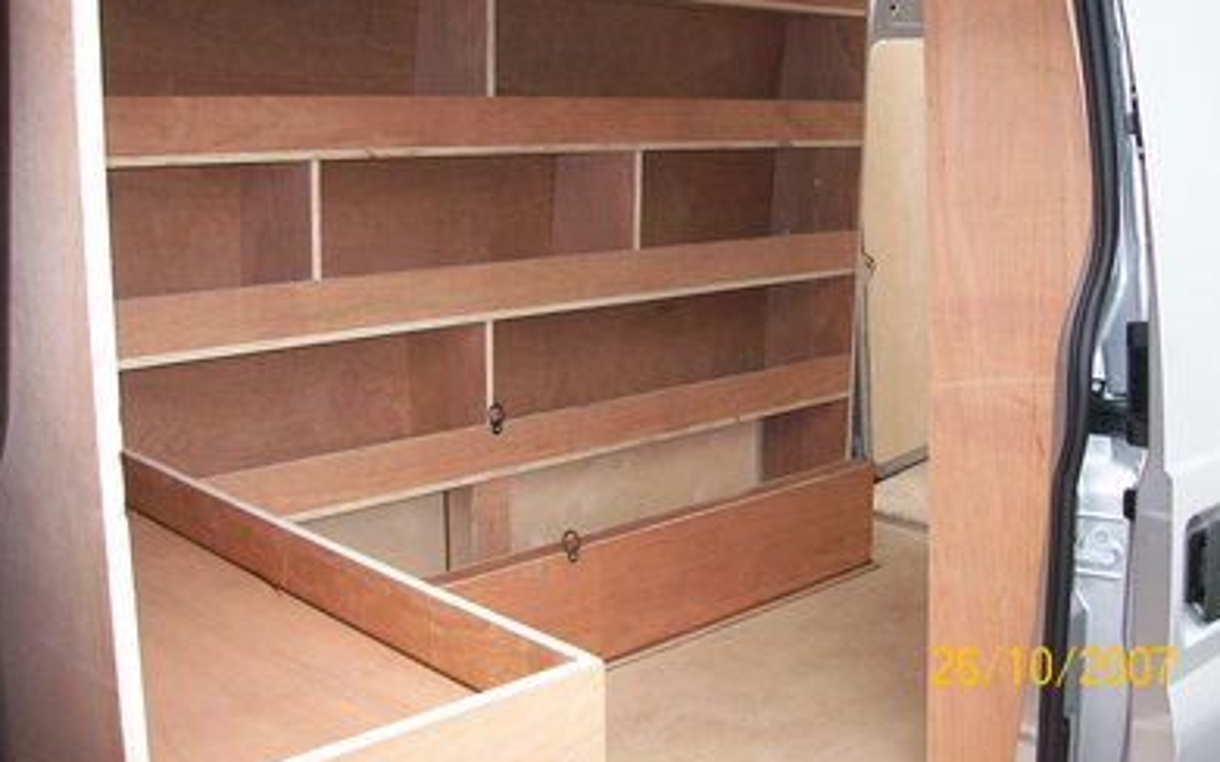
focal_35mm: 39
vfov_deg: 32.7
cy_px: 314
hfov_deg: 50.4
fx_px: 1296
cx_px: 615
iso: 140
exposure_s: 1/64
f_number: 2.7
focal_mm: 6
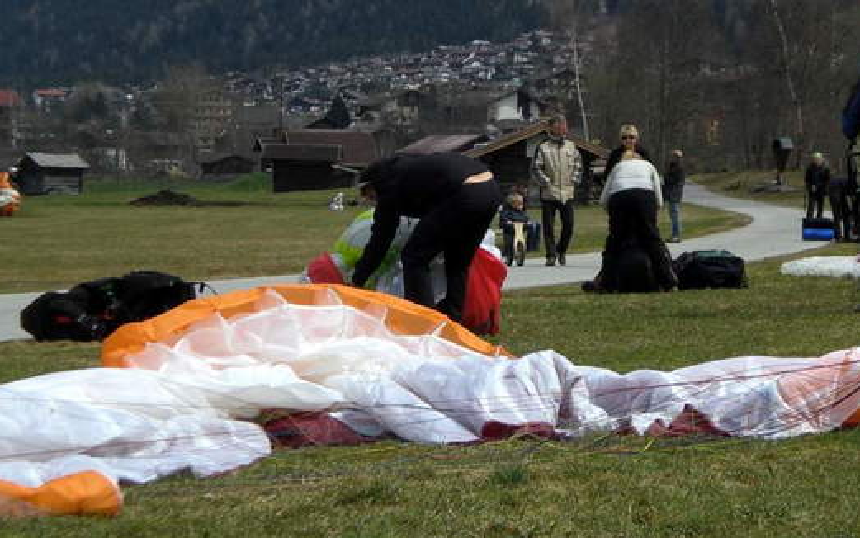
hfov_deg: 13.0
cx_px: 533
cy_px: 279
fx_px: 3775
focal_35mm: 161
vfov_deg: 8.2
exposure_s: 1/400
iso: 50
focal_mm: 16.51
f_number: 5.4
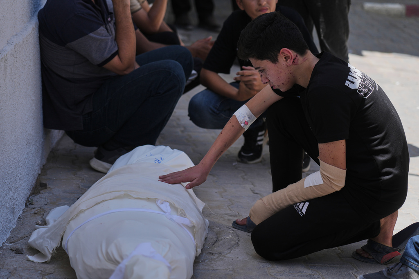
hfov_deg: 19.6
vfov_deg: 13.2
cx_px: 210
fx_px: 1210
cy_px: 140
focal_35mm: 104
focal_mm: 104
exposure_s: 1/1000
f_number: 4
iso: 125
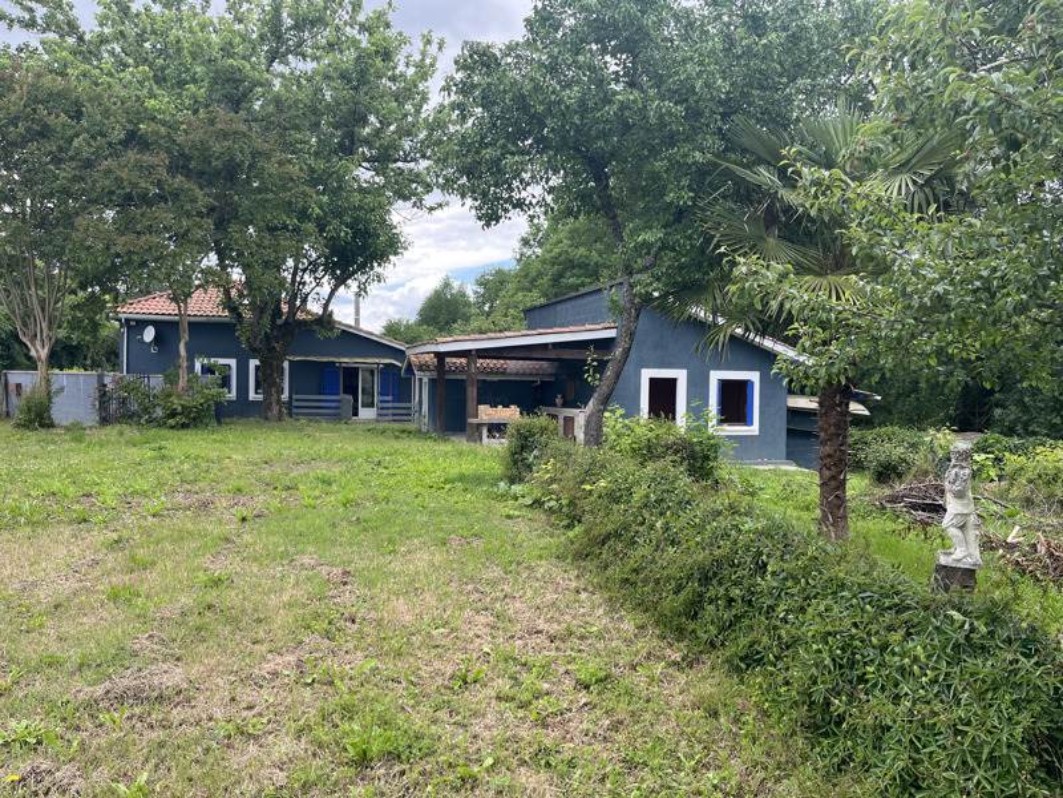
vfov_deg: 53.1
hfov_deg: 67.3
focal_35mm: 26
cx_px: 532
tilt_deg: -3.7
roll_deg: -0.8
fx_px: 798
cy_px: 399
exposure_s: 1/672
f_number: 1.6
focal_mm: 5.1
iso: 50
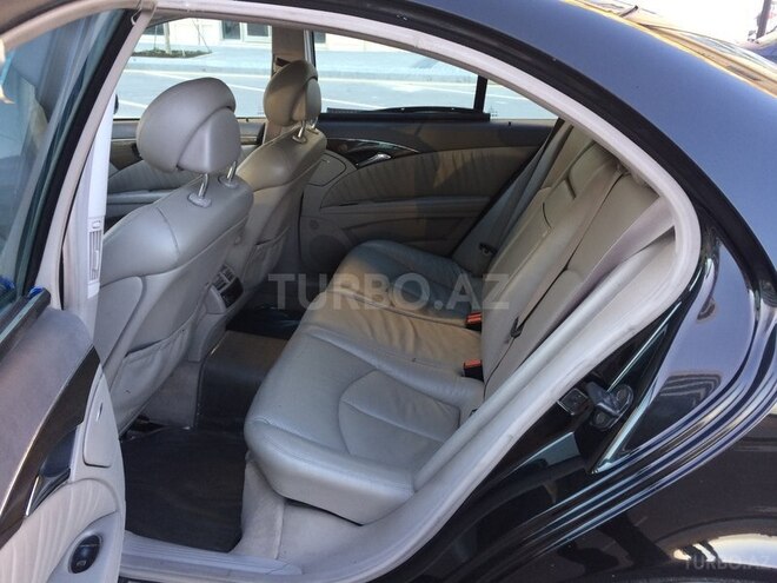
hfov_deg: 61.7
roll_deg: -3.5
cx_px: 388
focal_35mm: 29
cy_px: 292
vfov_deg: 48.2
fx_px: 651
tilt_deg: -23.2
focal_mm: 4.15
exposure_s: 1/33
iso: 40
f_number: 2.2
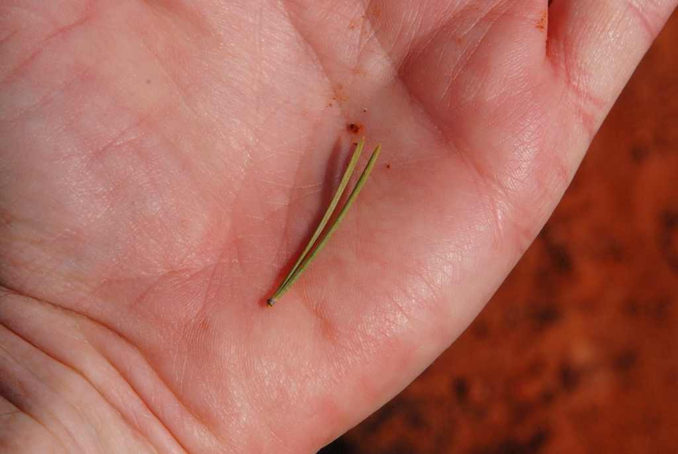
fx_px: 2206
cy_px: 227
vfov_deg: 11.7
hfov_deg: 17.5
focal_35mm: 117
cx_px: 339
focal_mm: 78
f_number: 14
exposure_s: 1/750
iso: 400
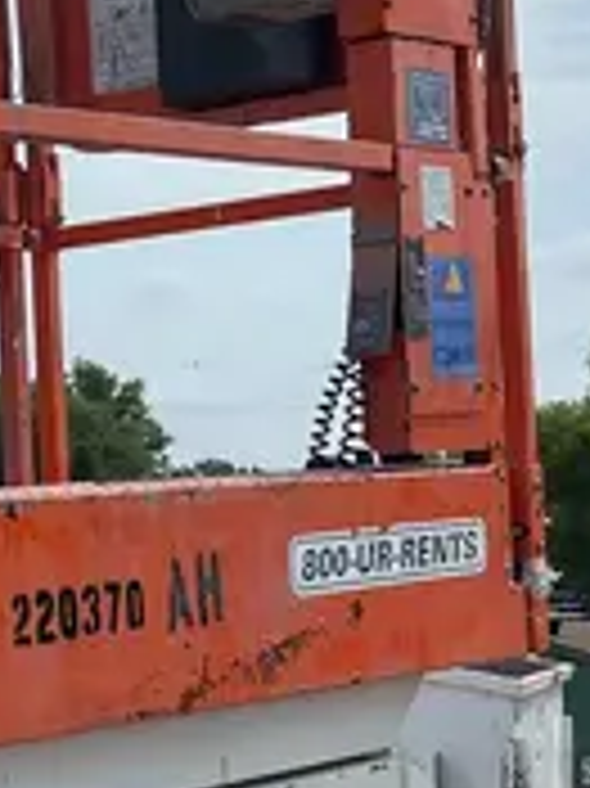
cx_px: -311
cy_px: 570
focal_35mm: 109
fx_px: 2480
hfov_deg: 12.8
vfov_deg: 18.0
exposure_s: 1/6897
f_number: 1.6
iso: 50
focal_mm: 5.1
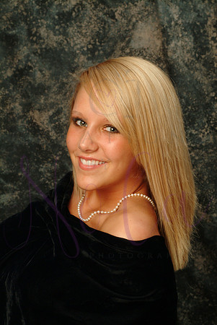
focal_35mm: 118
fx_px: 1069
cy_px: 162
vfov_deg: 17.3
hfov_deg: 11.6
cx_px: 108
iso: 400
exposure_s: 1/125
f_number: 13
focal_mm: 79
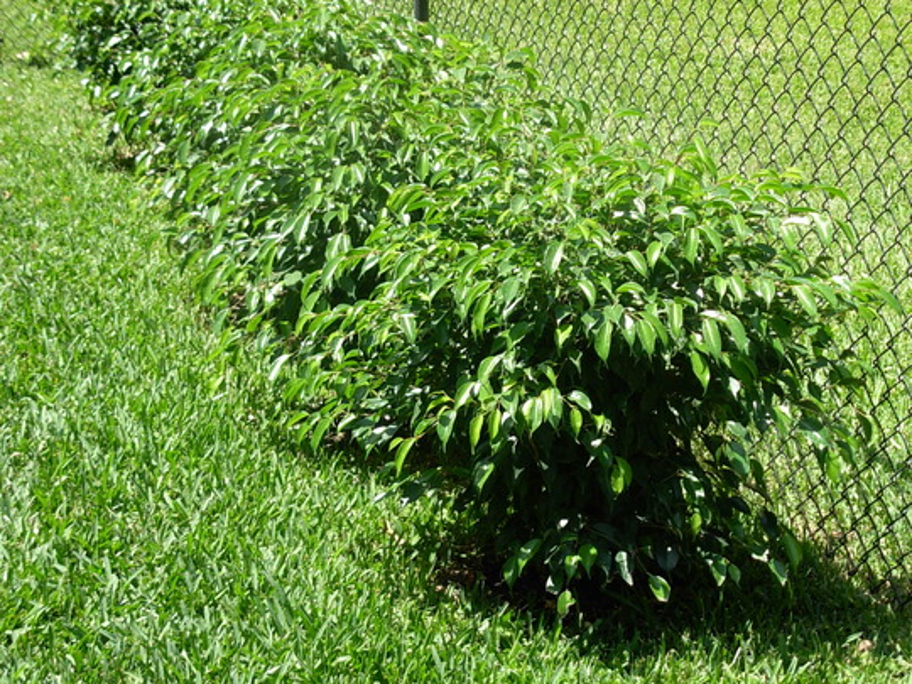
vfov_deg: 19.4
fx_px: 2002
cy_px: 342
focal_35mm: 76
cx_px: 456
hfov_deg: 25.7
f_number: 3.6
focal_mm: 12.5
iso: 79
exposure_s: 1/313
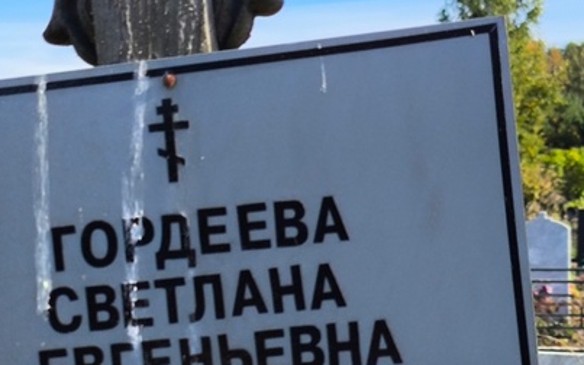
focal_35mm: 105
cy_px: 343
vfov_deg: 12.4
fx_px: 1671
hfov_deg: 19.8
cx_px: 214
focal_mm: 4.71
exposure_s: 1/877
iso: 50
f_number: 1.7
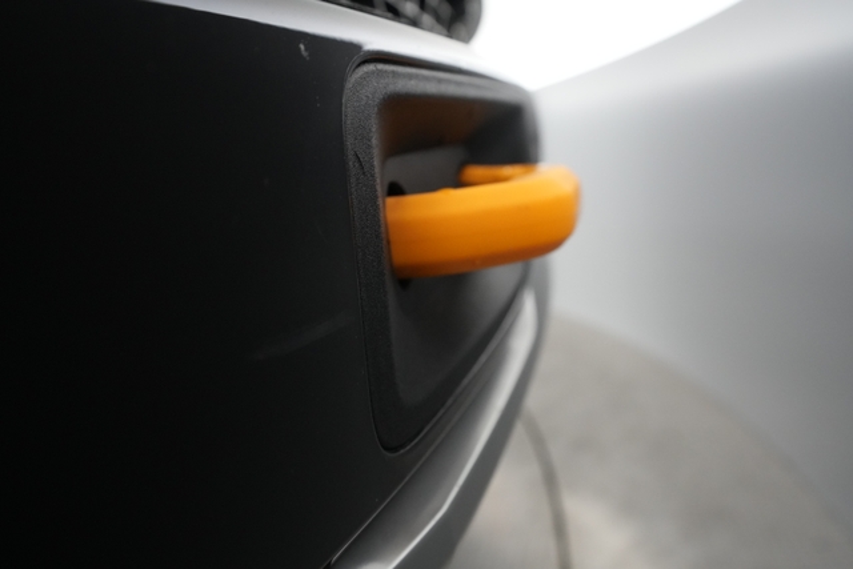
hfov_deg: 65.5
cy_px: 284
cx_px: 426
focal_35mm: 28
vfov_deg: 46.4
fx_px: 664
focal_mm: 28
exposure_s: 1/100
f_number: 5.6
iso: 5000
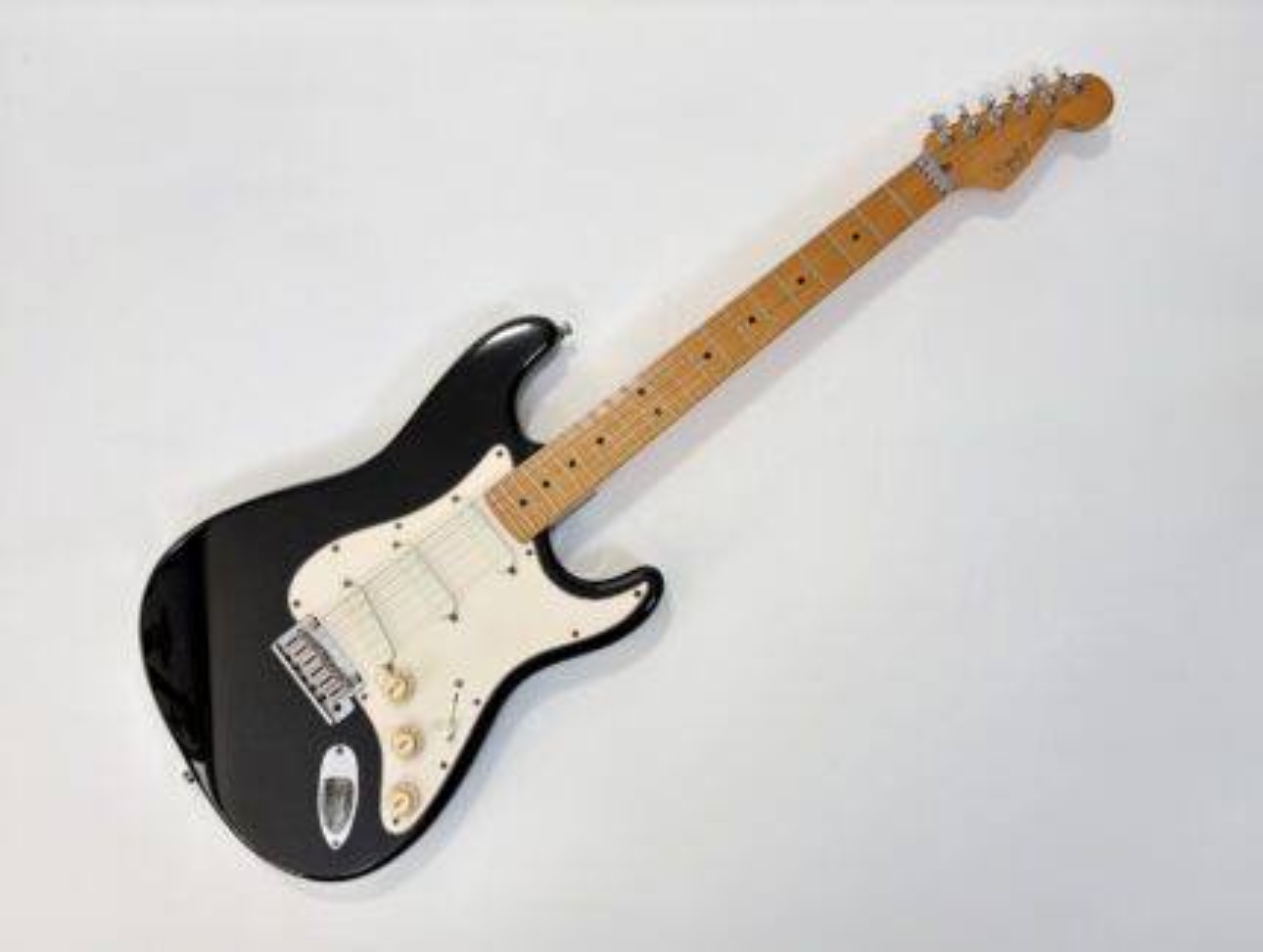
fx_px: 950
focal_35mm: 26
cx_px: 632
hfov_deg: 67.2
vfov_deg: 53.2
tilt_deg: -77.5
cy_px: 476
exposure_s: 1/100
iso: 125
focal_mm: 5.96
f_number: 1.6
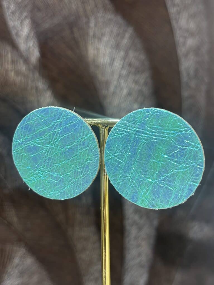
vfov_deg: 36.8
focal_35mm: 52
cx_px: 107
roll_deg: +0.4
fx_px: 429
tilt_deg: -8.0
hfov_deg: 28.0
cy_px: 142
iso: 40
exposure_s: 1/50
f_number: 1.6
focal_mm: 5.96
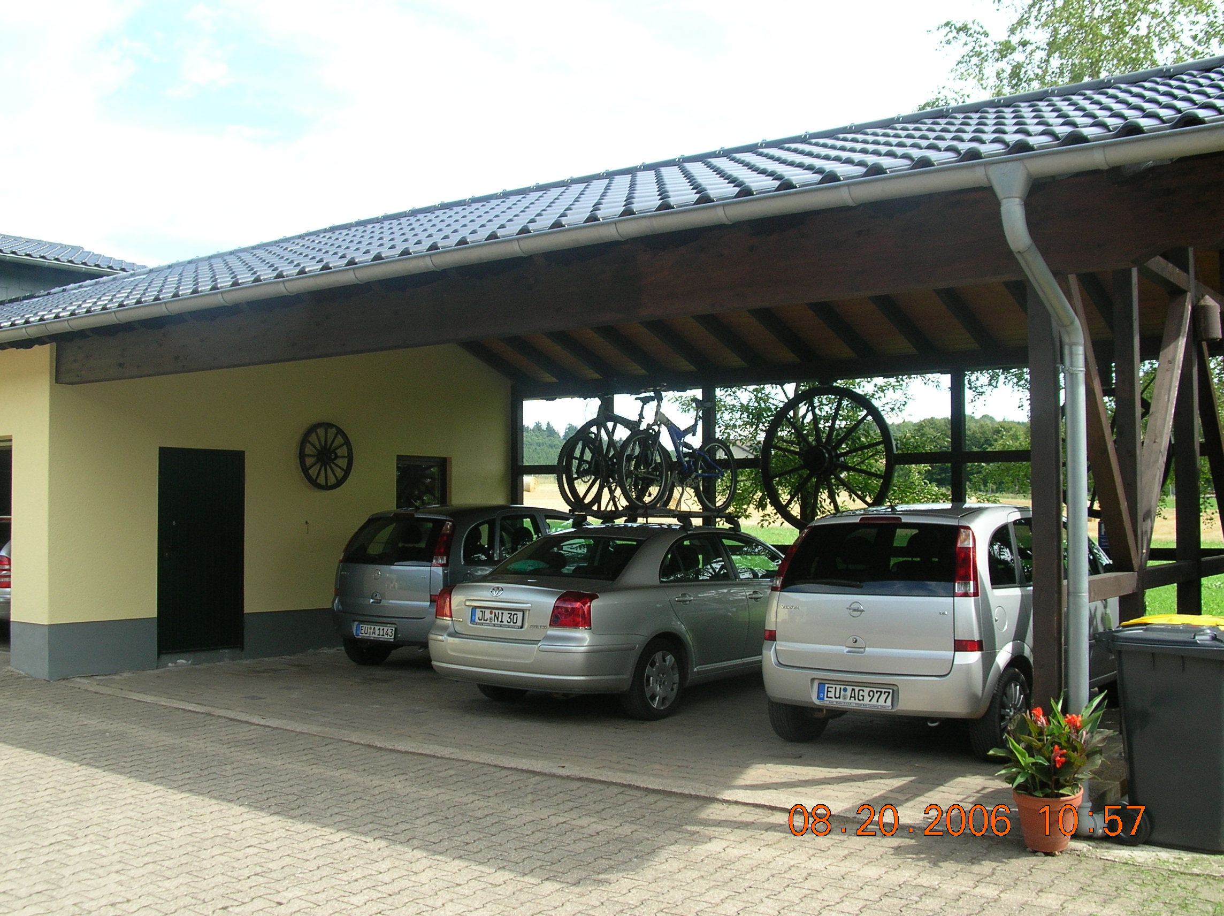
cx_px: 612
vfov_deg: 39.6
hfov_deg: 51.4
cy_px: 458
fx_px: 1272
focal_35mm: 36
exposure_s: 1/170
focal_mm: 6
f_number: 3.7
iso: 50
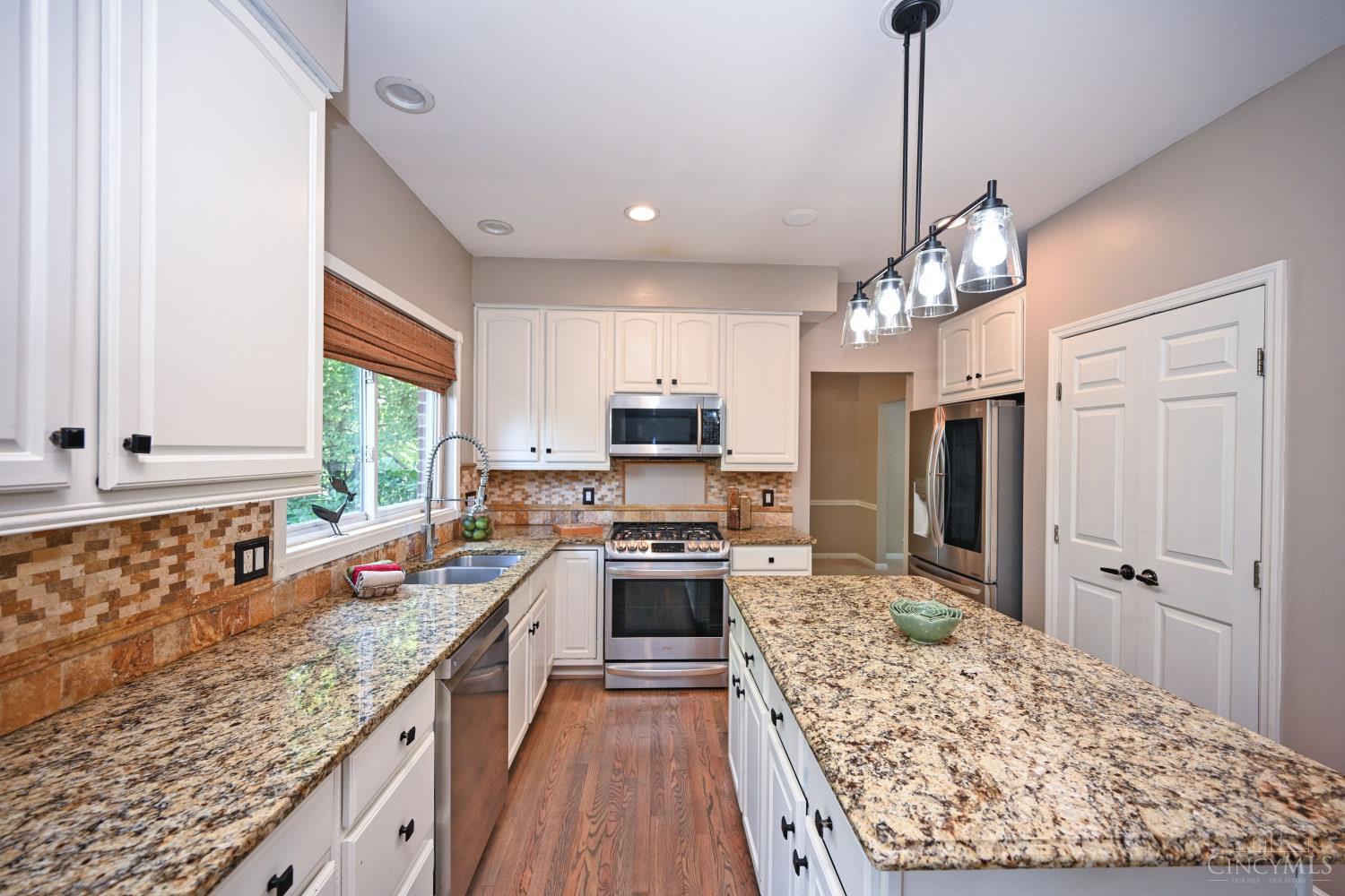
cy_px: 448
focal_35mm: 14
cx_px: 672
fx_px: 523
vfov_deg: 81.2
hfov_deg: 104.3
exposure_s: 1/60
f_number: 4
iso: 360
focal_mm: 14
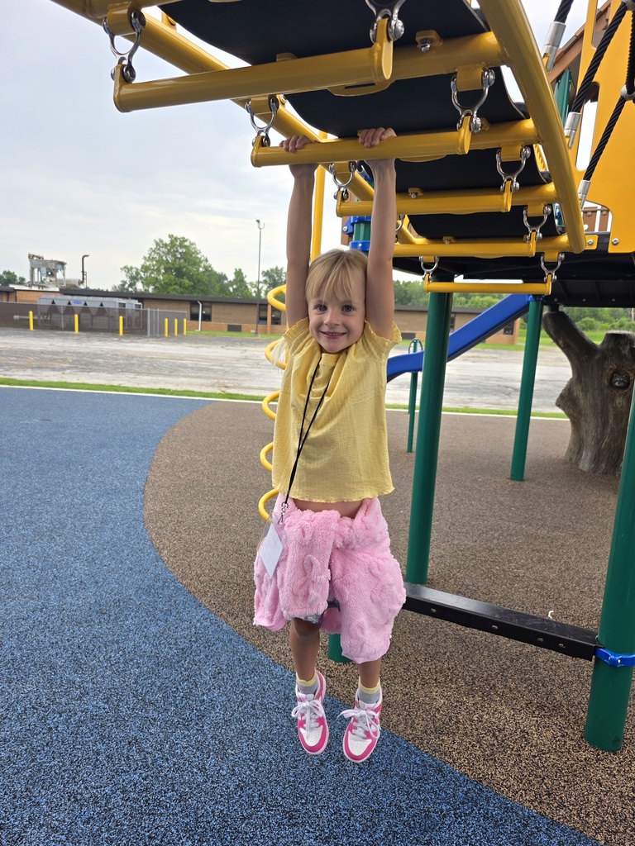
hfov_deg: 58.9
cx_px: 318
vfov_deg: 73.9
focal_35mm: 23
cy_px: 423
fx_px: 563
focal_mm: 6.3
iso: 80
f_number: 1.7
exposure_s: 1/1429
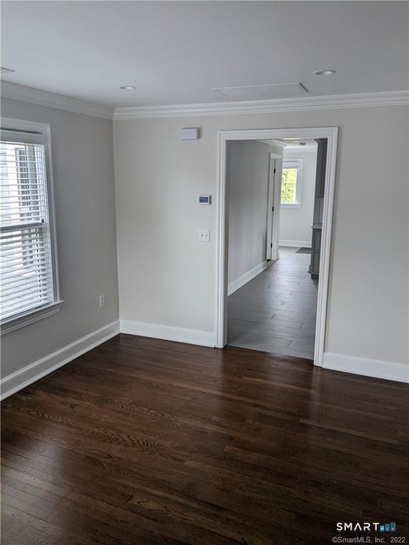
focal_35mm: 27
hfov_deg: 51.4
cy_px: 272
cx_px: 204
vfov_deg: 65.3
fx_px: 425
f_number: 1.73
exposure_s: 1/159
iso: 45
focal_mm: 4.38
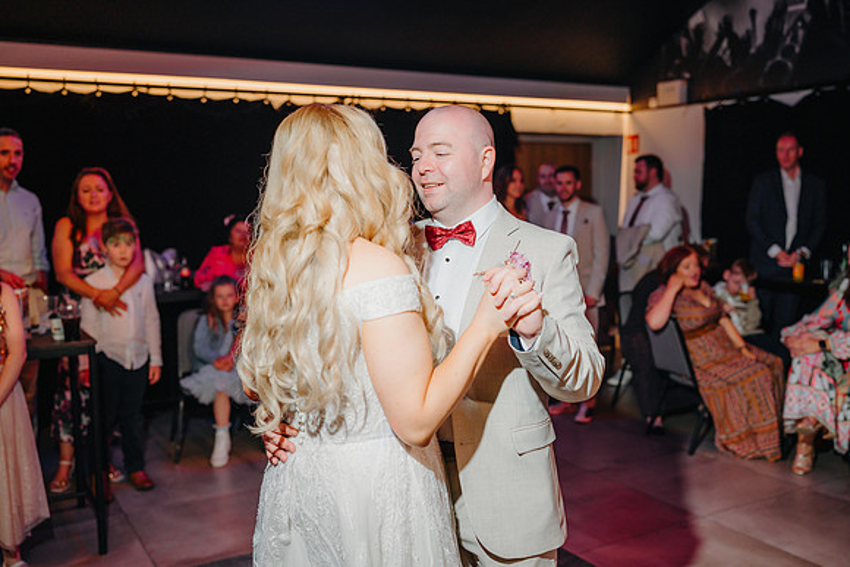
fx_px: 827
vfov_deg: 37.9
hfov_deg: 54.4
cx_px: 425
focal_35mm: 35
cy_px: 284
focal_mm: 35
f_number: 2.2
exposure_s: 1/200
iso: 200
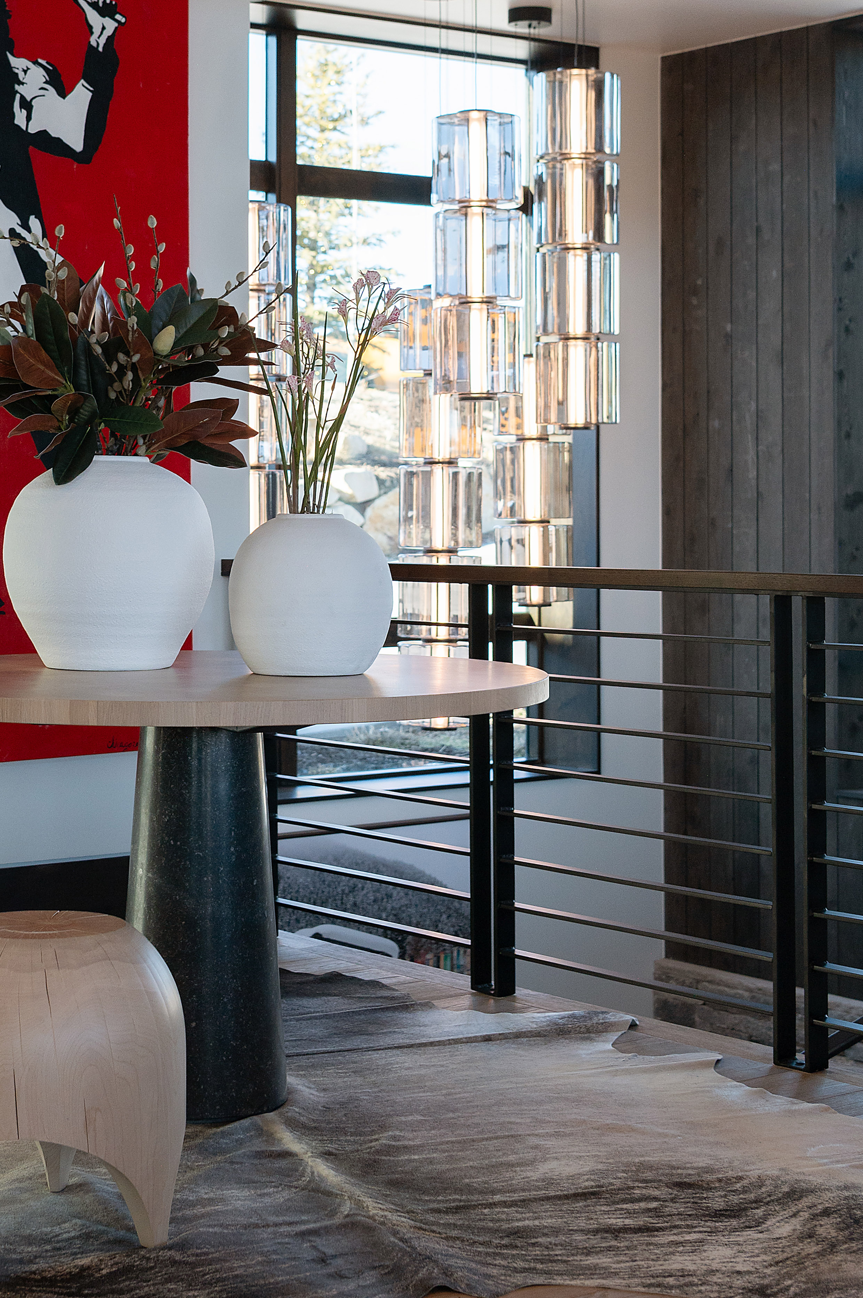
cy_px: 360
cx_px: 316
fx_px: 2341
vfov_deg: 30.6
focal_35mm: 65
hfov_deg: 20.8
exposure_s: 1/250
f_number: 5
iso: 640
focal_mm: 40
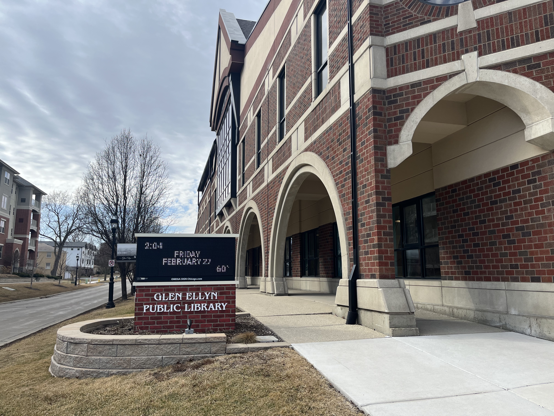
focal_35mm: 26
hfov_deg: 67.3
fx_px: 416
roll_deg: -0.6
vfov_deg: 53.1
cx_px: 277
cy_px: 208
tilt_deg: +10.3
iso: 50
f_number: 1.6
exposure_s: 1/2463
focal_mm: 5.1
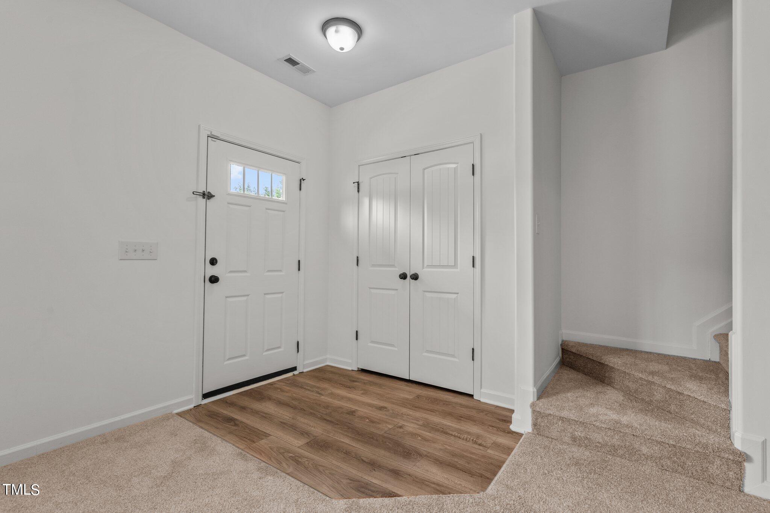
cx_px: 385
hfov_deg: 96.7
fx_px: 342
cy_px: 256
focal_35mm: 16
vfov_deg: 73.7
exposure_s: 1/3
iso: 400
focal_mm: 16
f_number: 8
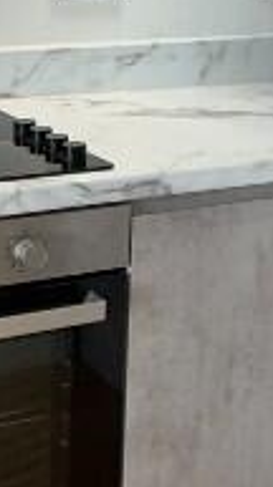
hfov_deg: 14.7
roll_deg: -0.6
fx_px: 1047
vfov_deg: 26.0
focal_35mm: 81
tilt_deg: -13.2
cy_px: 146
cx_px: 30
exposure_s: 1/100
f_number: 2.2
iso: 125
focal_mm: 2.22
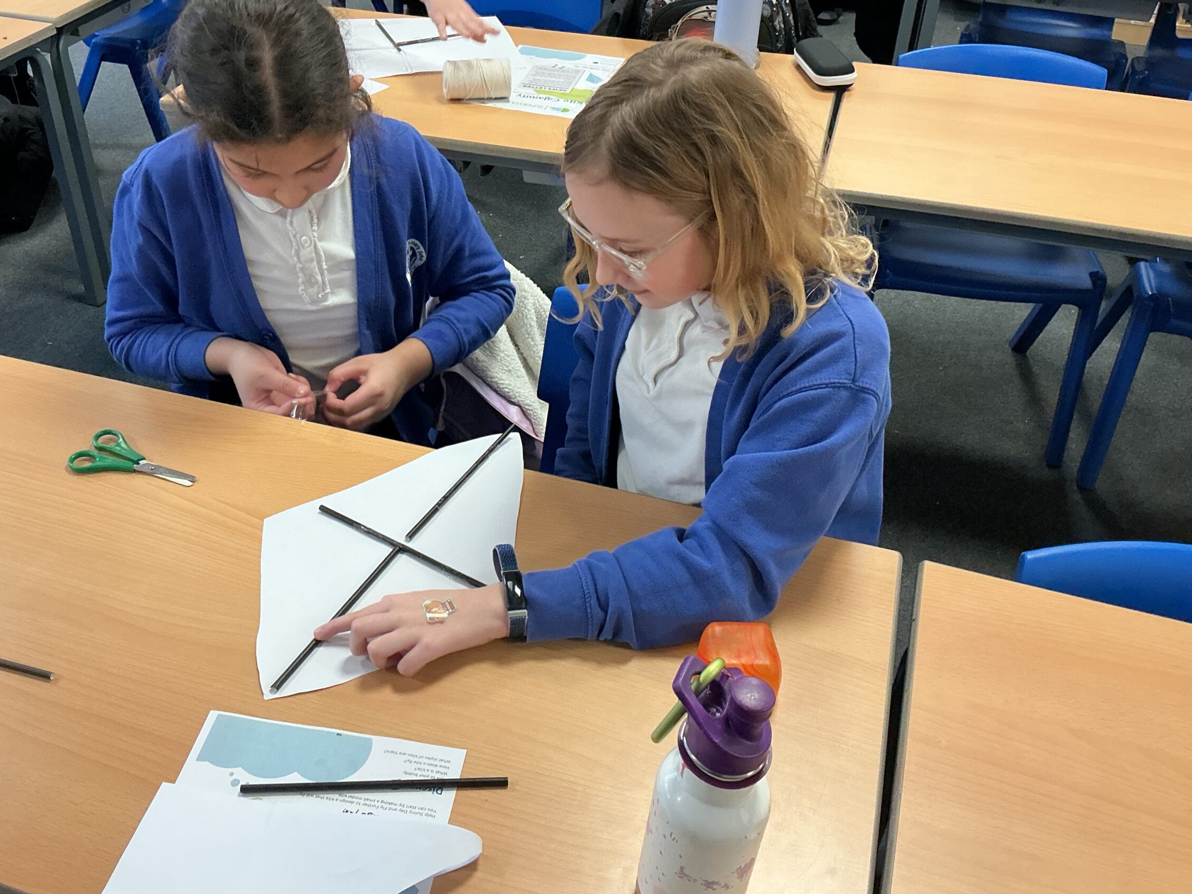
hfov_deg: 55.2
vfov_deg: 42.8
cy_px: 387
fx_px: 1136
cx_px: 520
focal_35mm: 33
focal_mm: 3
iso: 160
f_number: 1.8
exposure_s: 1/60
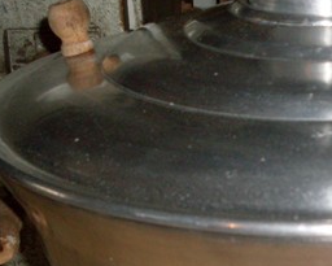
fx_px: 1022
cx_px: 362
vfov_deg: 14.6
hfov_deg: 17.8
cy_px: 267
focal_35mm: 104
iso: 100
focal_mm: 6.3
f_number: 2.8
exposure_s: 1/45
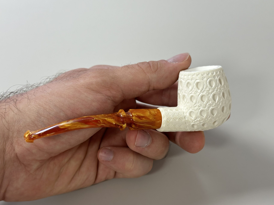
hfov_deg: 39.7
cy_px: 102
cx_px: 137
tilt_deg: -53.8
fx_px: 380
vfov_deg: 30.3
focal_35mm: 48
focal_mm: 6.86
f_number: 1.78
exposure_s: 1/100
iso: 125
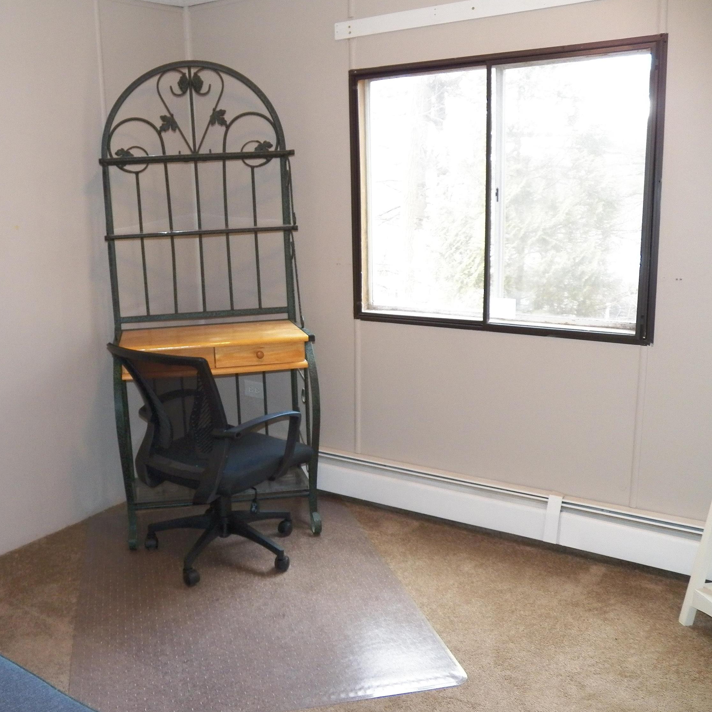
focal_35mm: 34
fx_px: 791
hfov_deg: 47.7
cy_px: 353
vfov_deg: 48.5
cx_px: 240
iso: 320
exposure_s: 1/30
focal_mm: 4.9
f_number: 2.8
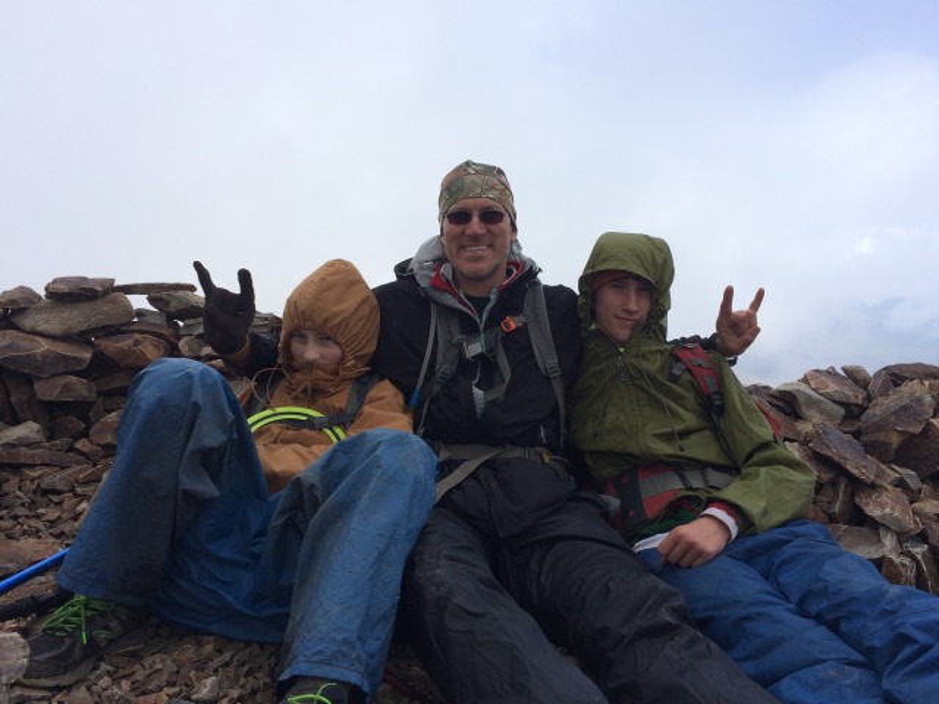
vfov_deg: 48.2
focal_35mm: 29
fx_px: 787
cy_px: 352
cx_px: 470
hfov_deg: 61.7
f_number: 2.2
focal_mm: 4.15
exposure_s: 1/1026
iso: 32
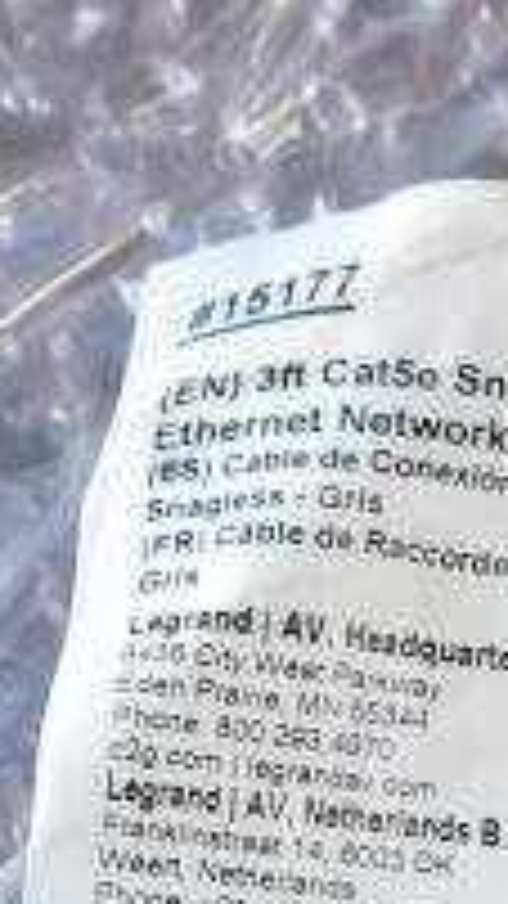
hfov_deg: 4.6
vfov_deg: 8.2
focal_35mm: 263
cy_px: 834
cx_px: 706
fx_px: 6291
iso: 2800
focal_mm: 55
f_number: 5.6
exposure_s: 1/100
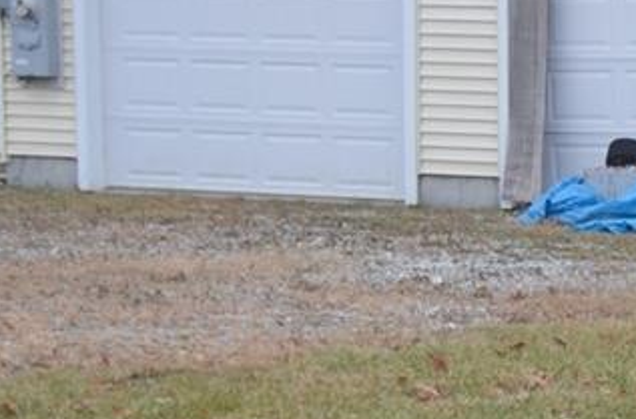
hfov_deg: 13.6
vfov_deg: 9.5
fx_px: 2476
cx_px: 1011
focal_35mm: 141
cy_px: 510
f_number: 5.6
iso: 400
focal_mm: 29
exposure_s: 1/125
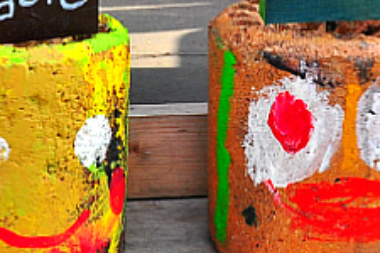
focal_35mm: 122
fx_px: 1288
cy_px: -146
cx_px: 184
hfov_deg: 16.8
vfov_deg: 10.8
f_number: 14
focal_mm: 24
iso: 360
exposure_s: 1/125
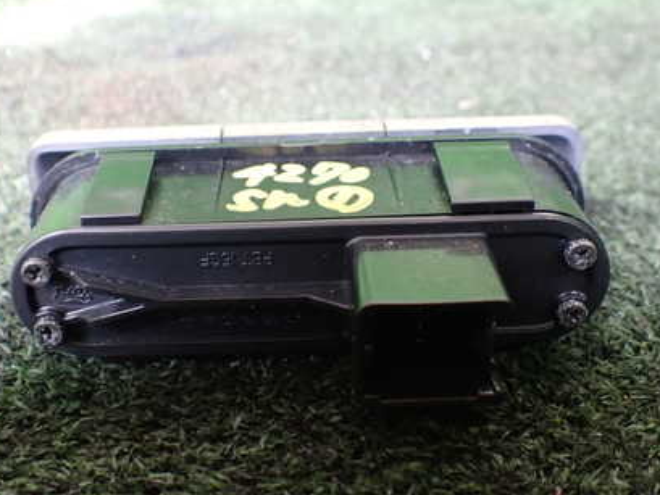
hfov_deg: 42.9
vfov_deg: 32.9
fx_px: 839
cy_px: 227
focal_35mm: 44
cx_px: 307
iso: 800
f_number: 2.3
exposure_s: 1/100
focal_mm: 5.4
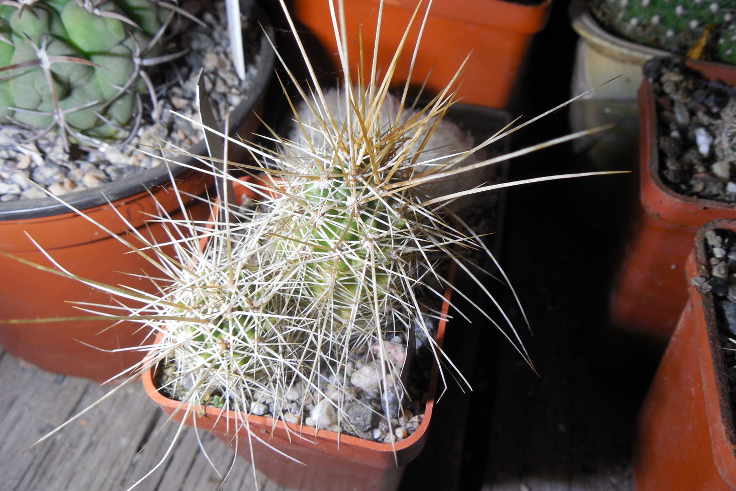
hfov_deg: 57.2
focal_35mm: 33
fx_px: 675
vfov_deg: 39.9
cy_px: 226
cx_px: 376
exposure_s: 1/30
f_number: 3.6
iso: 220
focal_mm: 5.6
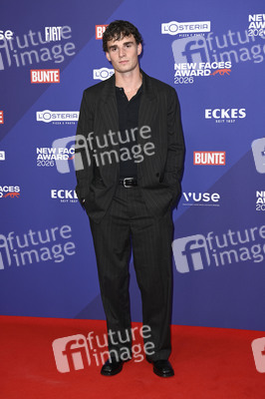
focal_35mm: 55
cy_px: 200
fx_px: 608
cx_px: 132
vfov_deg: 36.3
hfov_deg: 24.6
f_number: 5.6
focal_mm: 55
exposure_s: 1/250
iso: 500
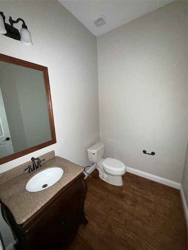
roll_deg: +1.9
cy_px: 125
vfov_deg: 102.1
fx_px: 101
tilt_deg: -12.5
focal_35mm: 14
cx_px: 94
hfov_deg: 85.7
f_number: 2.2
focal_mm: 2.22
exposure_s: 1/32
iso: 320
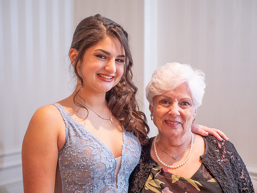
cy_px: 96
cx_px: 128
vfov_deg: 29.1
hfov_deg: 38.2
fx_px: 371
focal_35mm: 50
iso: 500
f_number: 1.7
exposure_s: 1/80
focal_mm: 25
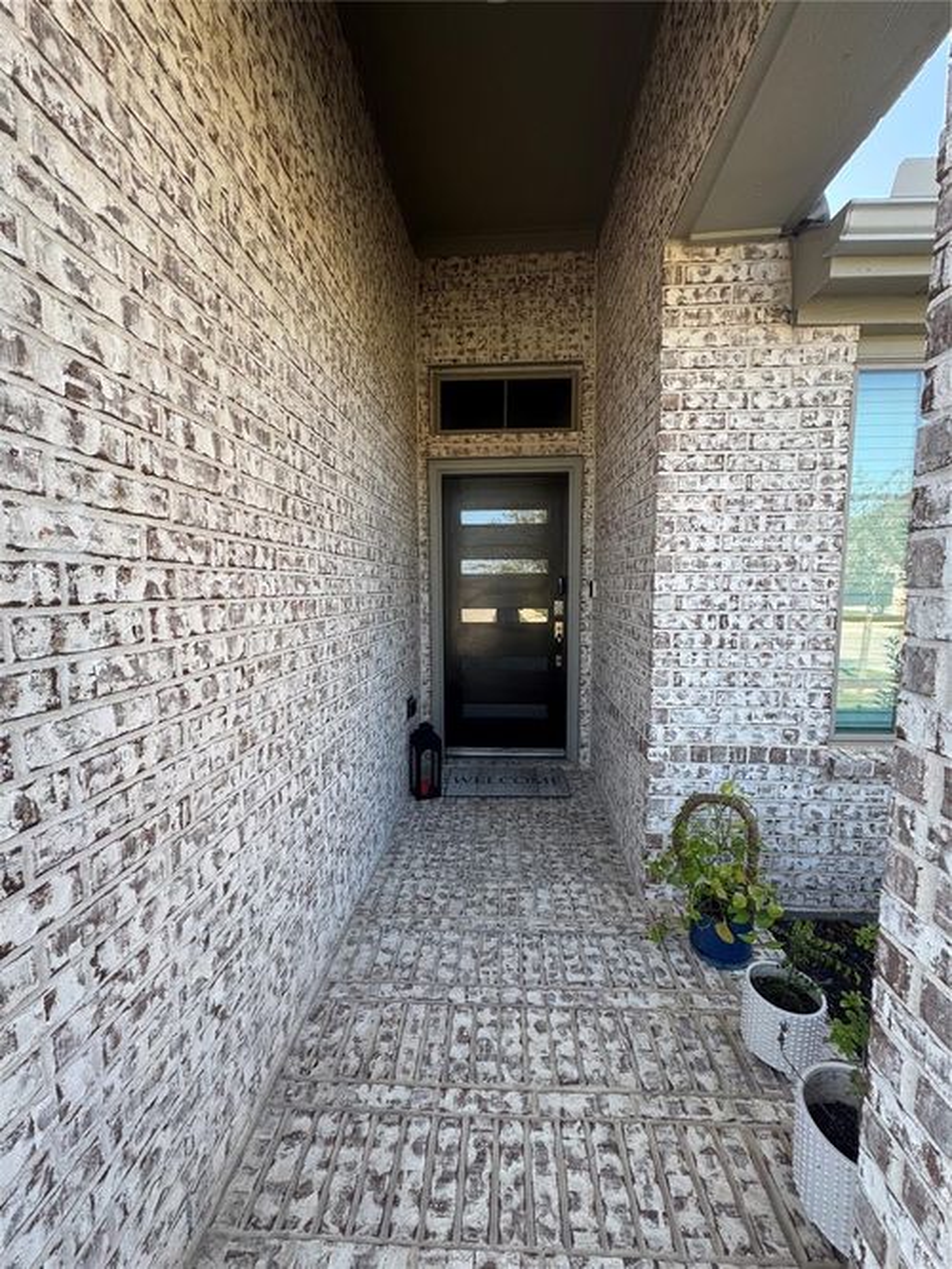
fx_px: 514
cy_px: 634
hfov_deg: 85.7
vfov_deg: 102.1
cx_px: 476
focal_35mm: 14
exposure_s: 1/139
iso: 40
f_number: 2.2
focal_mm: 2.22
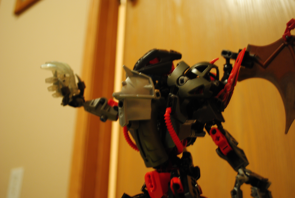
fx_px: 345
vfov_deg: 32.0
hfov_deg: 46.3
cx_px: 148
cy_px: 99
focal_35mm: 42
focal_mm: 28
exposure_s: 1/1.3
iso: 400
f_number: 4.5
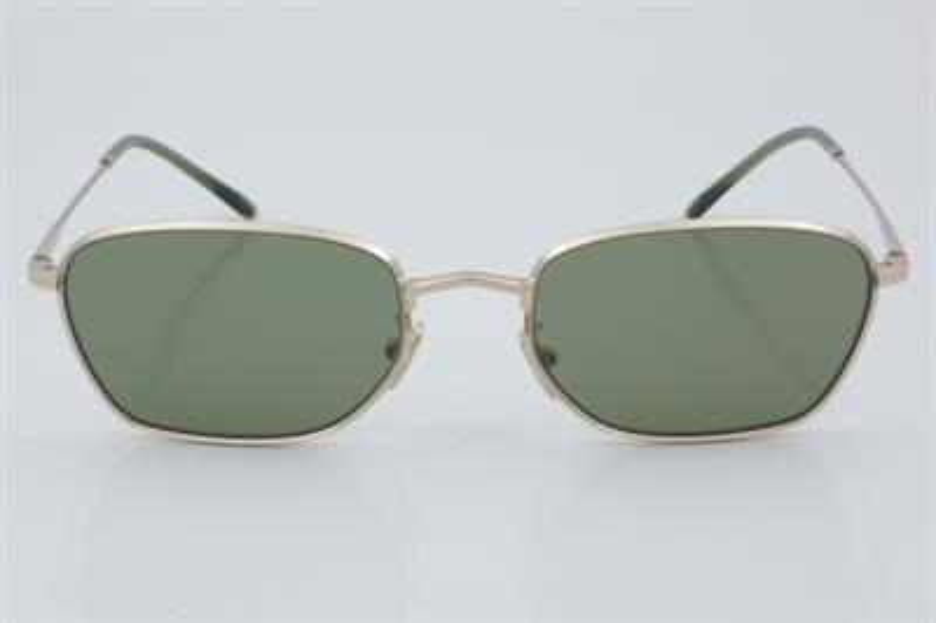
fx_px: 2143
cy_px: 312
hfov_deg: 24.6
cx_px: 468
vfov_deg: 16.5
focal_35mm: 82
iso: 100
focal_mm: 55
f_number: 32
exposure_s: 1/4
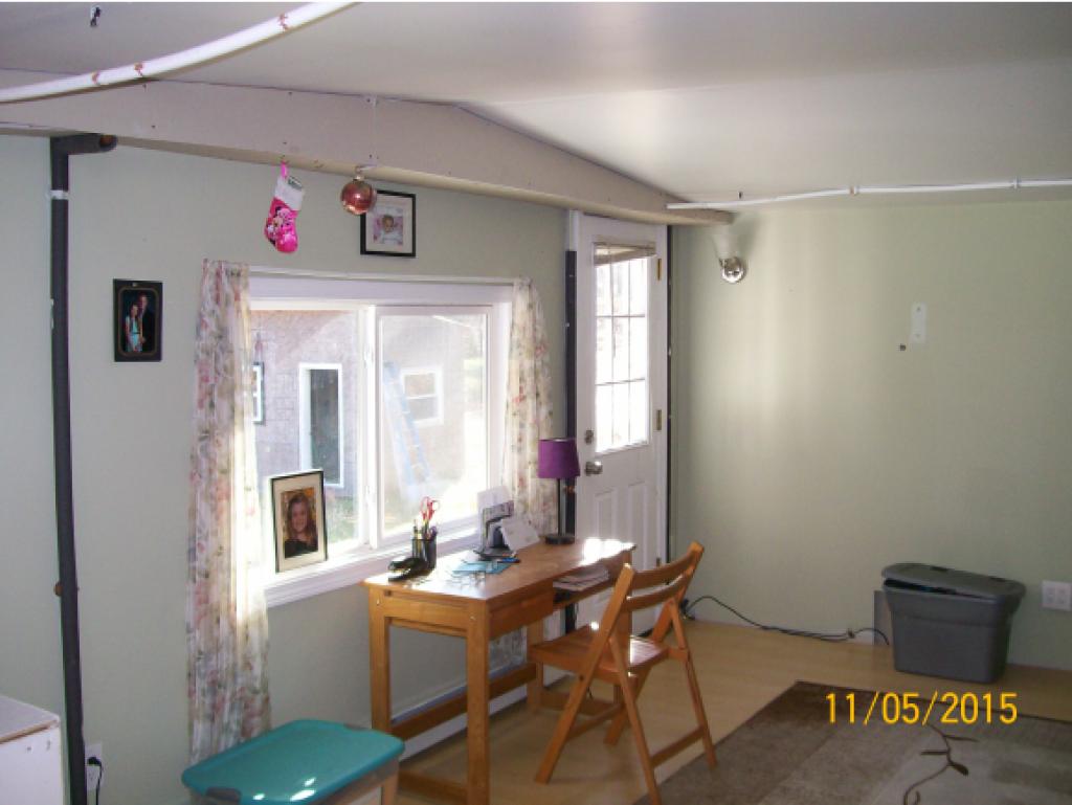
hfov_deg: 51.3
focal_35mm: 36
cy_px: 402
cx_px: 536
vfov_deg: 39.7
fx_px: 1115
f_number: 2.7
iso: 140
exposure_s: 1/89.8
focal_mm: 6
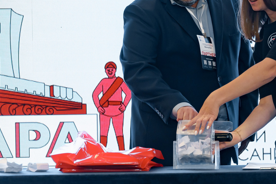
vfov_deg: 7.0
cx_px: 207
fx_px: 1503
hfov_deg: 10.5
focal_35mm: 196
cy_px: 54
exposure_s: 1/125
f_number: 4
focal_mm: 103
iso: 1000
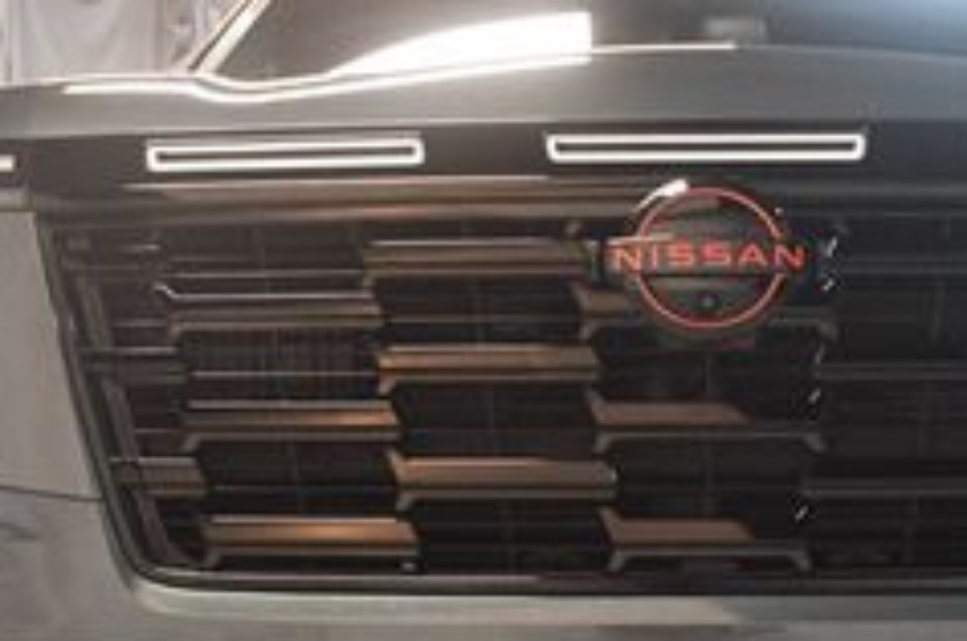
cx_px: 624
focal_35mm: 92
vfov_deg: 14.7
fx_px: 2466
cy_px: 510
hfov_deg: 22.1
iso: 3200
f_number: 3.8
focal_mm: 23
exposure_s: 1/100
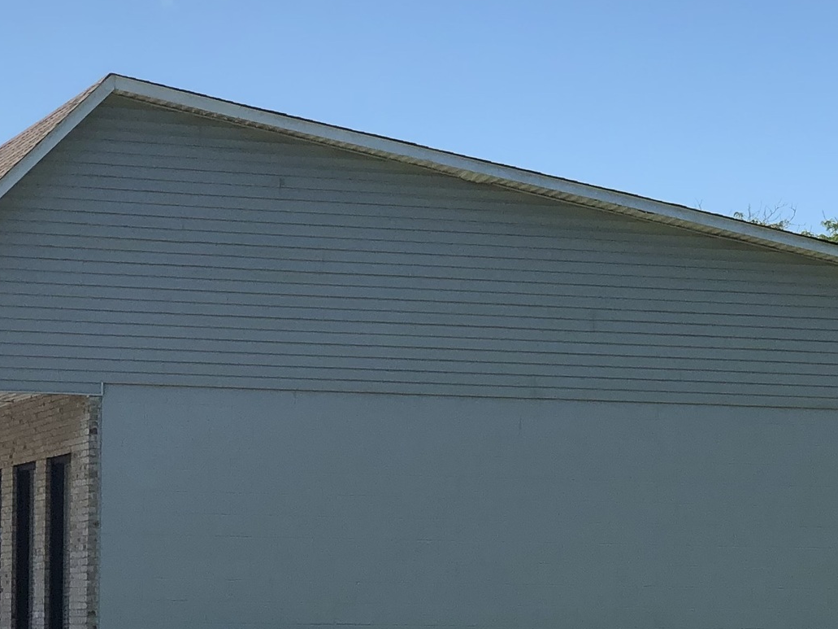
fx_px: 3752
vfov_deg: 9.5
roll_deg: -0.7
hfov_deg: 12.6
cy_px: 574
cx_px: 856
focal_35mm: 155
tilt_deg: -0.2
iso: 16
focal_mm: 6
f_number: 2.4
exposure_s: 1/759
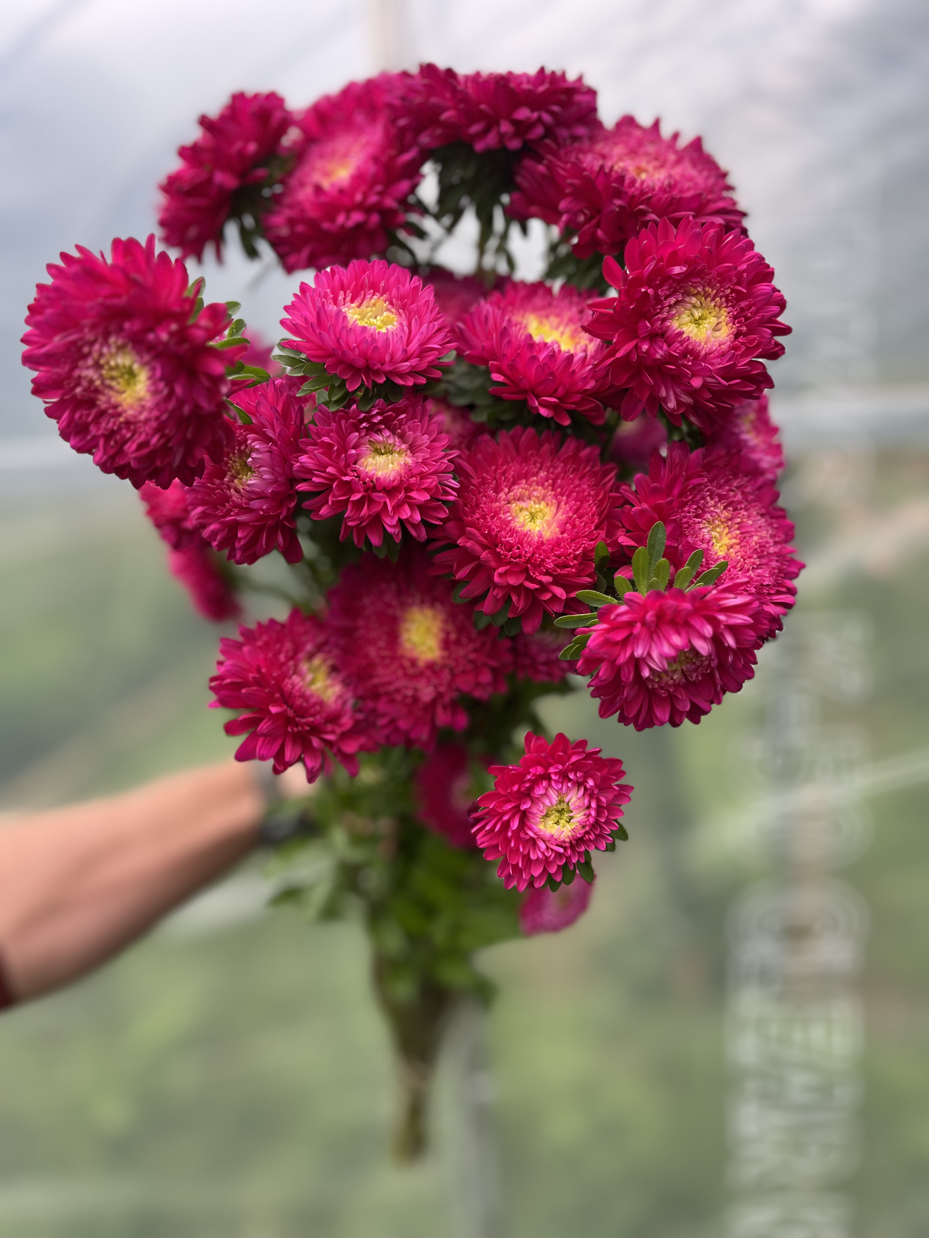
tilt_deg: -10.9
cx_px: 464
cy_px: 619
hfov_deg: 53.1
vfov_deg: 67.3
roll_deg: +4.6
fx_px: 930
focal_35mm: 26
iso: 50
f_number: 1.6
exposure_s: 1/407
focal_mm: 5.1
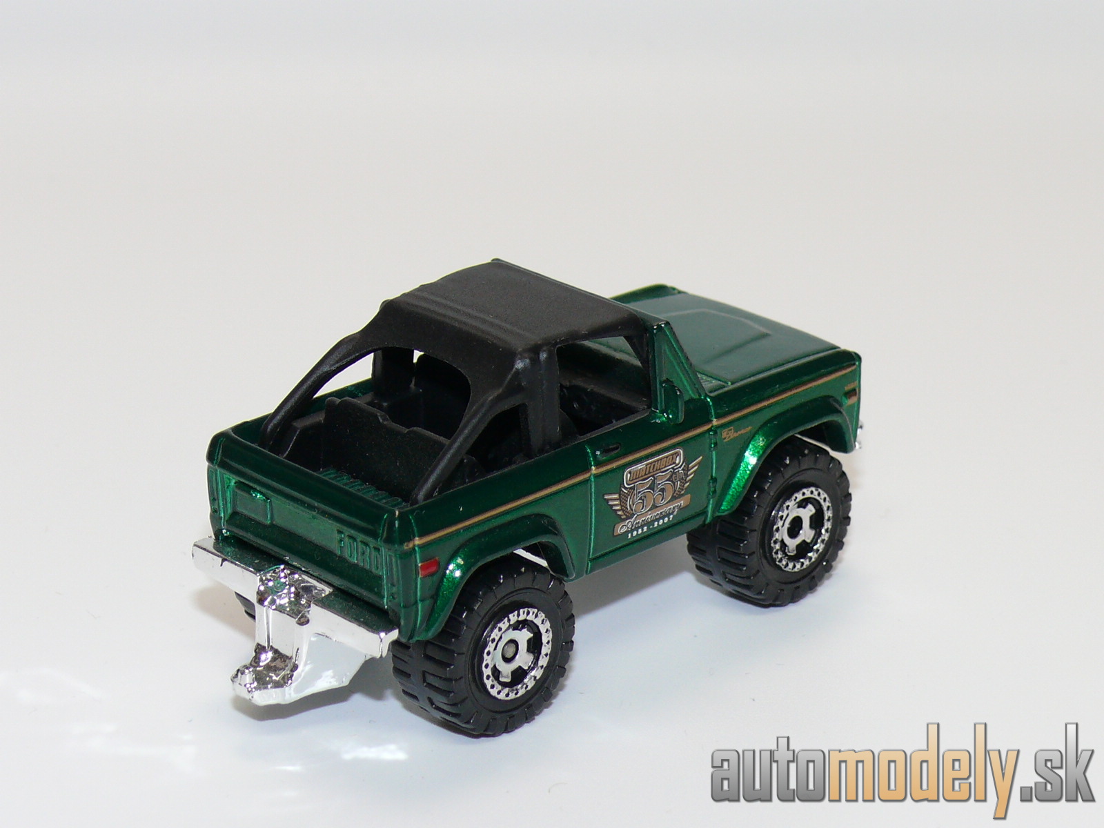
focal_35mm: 105
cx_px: 552
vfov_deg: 14.1
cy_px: 414
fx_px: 3349
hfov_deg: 18.7
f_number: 4
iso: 100
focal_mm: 13.7
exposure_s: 1/30
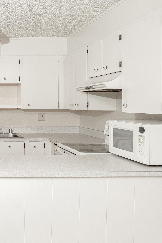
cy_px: 123
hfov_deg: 29.1
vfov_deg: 47.4
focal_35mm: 41
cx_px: -22
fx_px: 277
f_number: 6.3
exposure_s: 1/200
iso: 250
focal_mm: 24
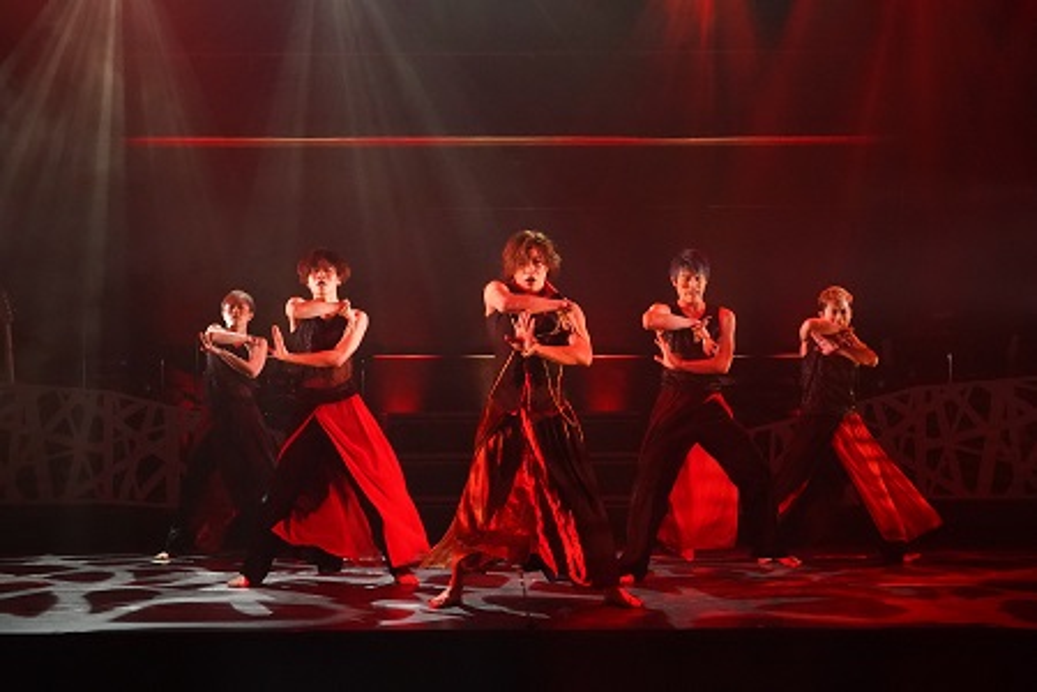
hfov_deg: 35.1
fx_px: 1642
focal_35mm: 57
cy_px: 346
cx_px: 518
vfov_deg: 23.8
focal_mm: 38
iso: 6400
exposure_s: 1/250
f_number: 6.3
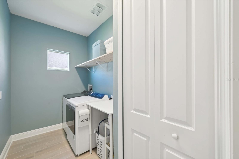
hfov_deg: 104.3
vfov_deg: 81.1
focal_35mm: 14
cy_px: 80
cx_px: 120
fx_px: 93
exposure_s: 1/20
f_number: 8
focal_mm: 14
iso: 400
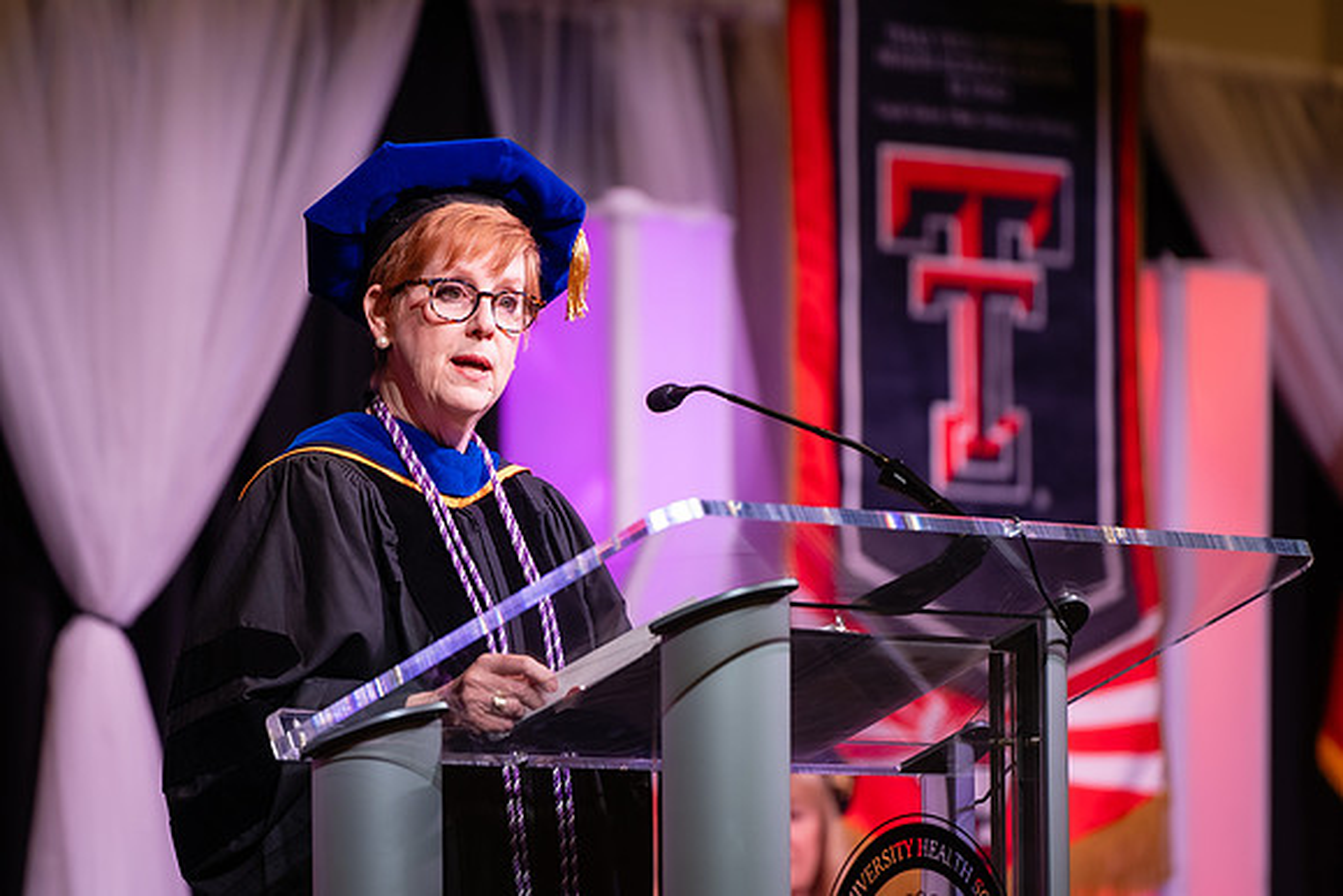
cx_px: 638
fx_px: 8454
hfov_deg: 9.1
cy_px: 398
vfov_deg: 6.1
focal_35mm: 227
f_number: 2.8
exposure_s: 1/160
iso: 160
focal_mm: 180
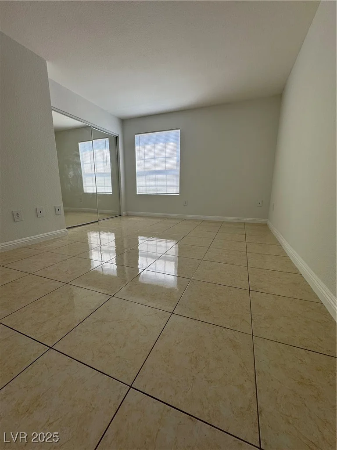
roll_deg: +1.5
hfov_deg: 85.7
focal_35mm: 14
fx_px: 182
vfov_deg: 102.1
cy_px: 225
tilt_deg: -12.4
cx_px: 168
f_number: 2.2
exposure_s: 1/167
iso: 40
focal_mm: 2.22
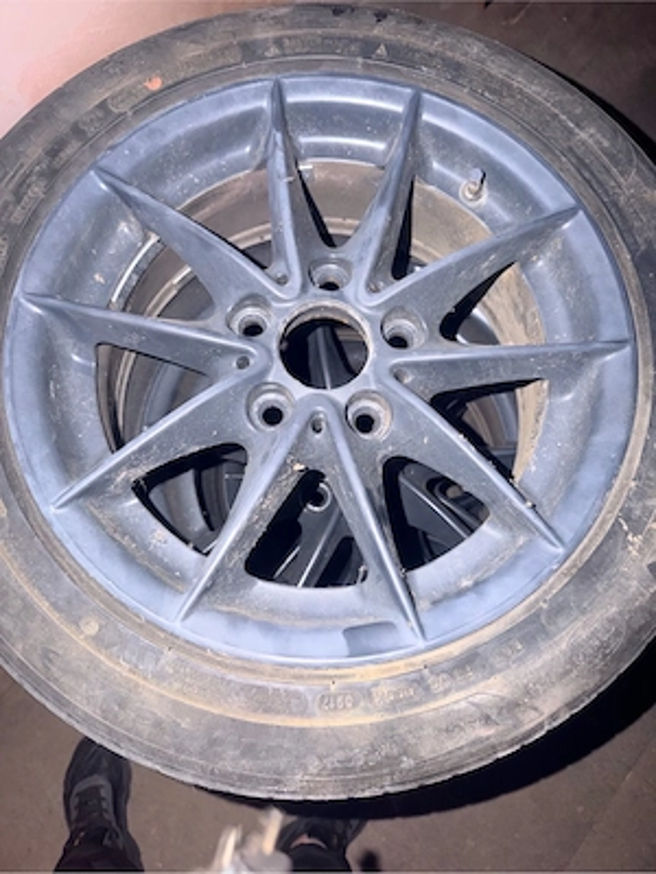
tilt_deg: -78.2
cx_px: 328
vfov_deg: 71.6
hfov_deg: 56.8
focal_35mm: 24
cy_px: 437
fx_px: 606
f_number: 1.78
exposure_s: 1/4
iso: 50
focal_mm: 6.76
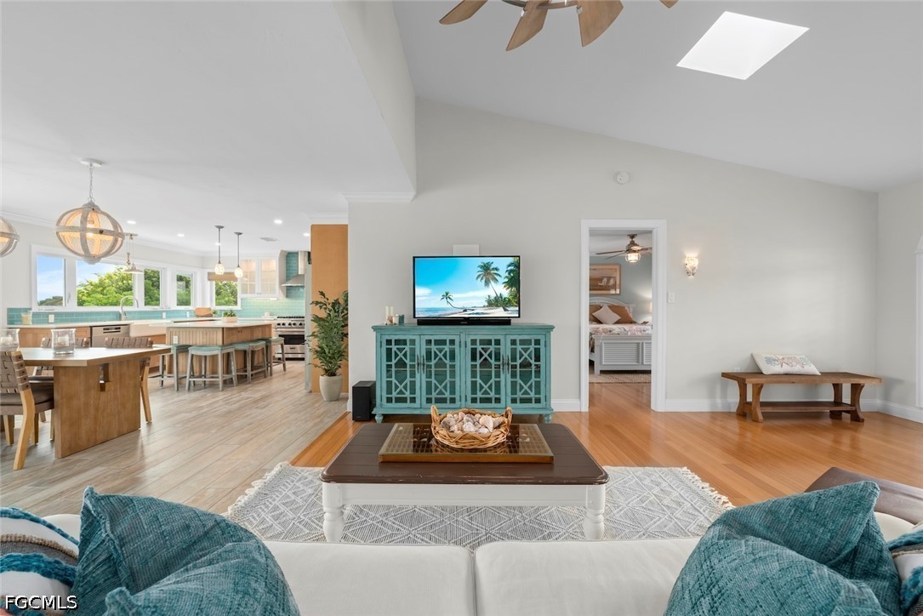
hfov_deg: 100.4
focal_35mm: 15
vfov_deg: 77.4
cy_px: 308
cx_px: 462
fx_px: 385
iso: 400
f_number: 10
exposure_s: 1/3
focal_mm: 15
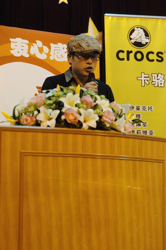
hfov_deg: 10.7
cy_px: 125
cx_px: 83
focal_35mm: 128
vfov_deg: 16.1
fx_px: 884
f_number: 2.2
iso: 320
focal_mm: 85
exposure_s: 1/50
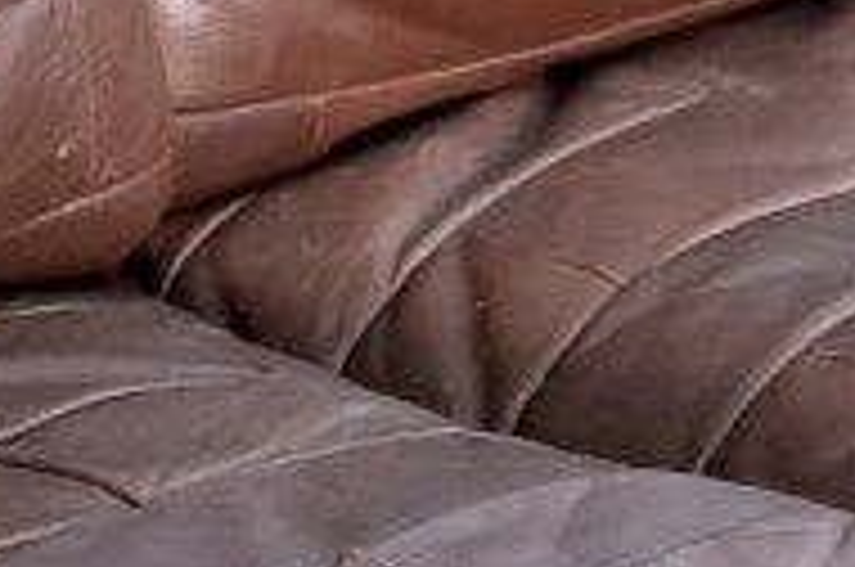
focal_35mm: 362
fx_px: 8583
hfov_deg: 5.6
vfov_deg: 3.7
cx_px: -657
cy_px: 1809
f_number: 4
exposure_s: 1/52
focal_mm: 35.8
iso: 3200
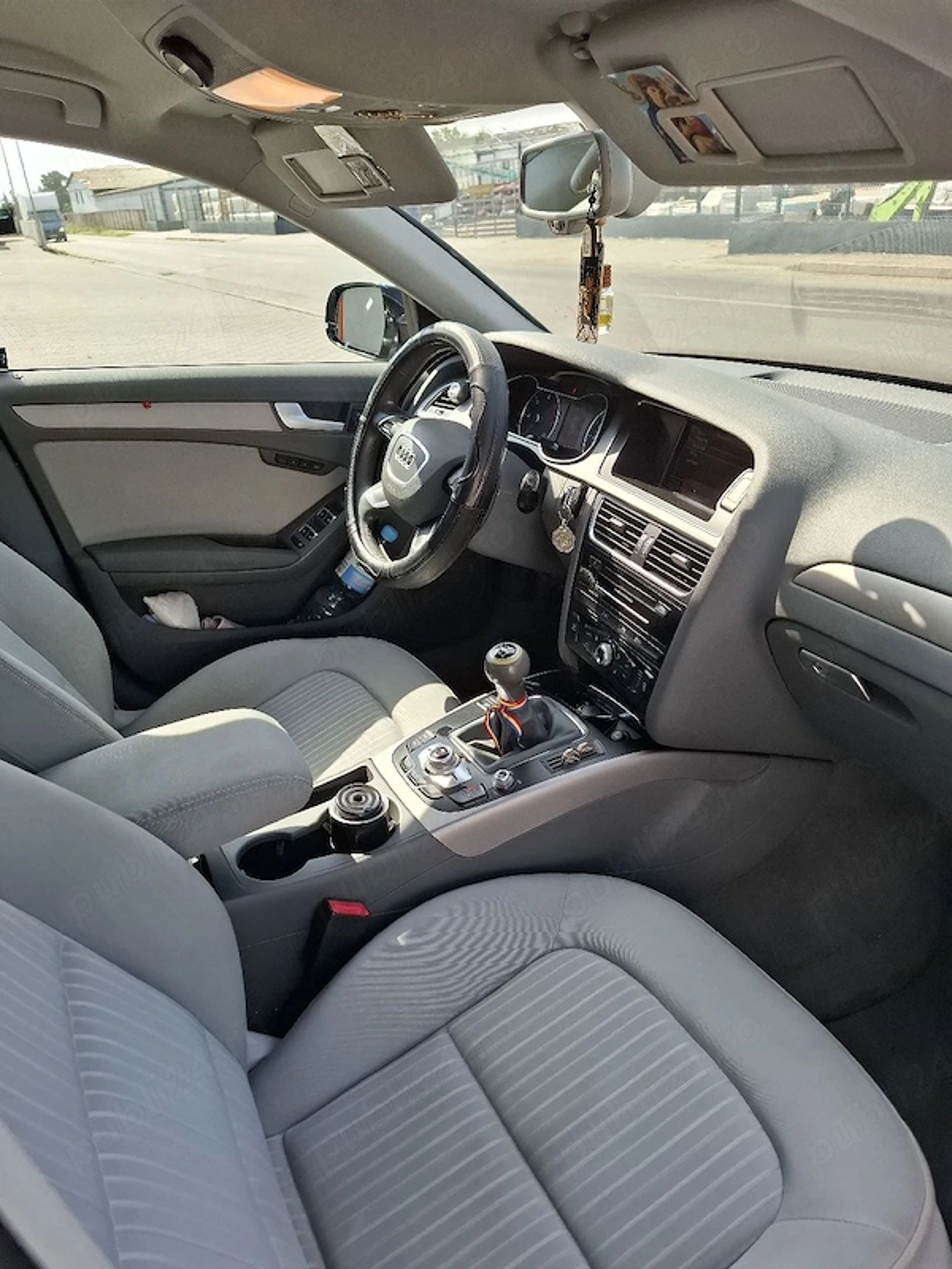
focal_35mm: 23
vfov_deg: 73.9
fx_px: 843
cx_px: 476
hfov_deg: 58.9
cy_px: 634
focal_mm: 5.54
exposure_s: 1/667
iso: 50
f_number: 1.8
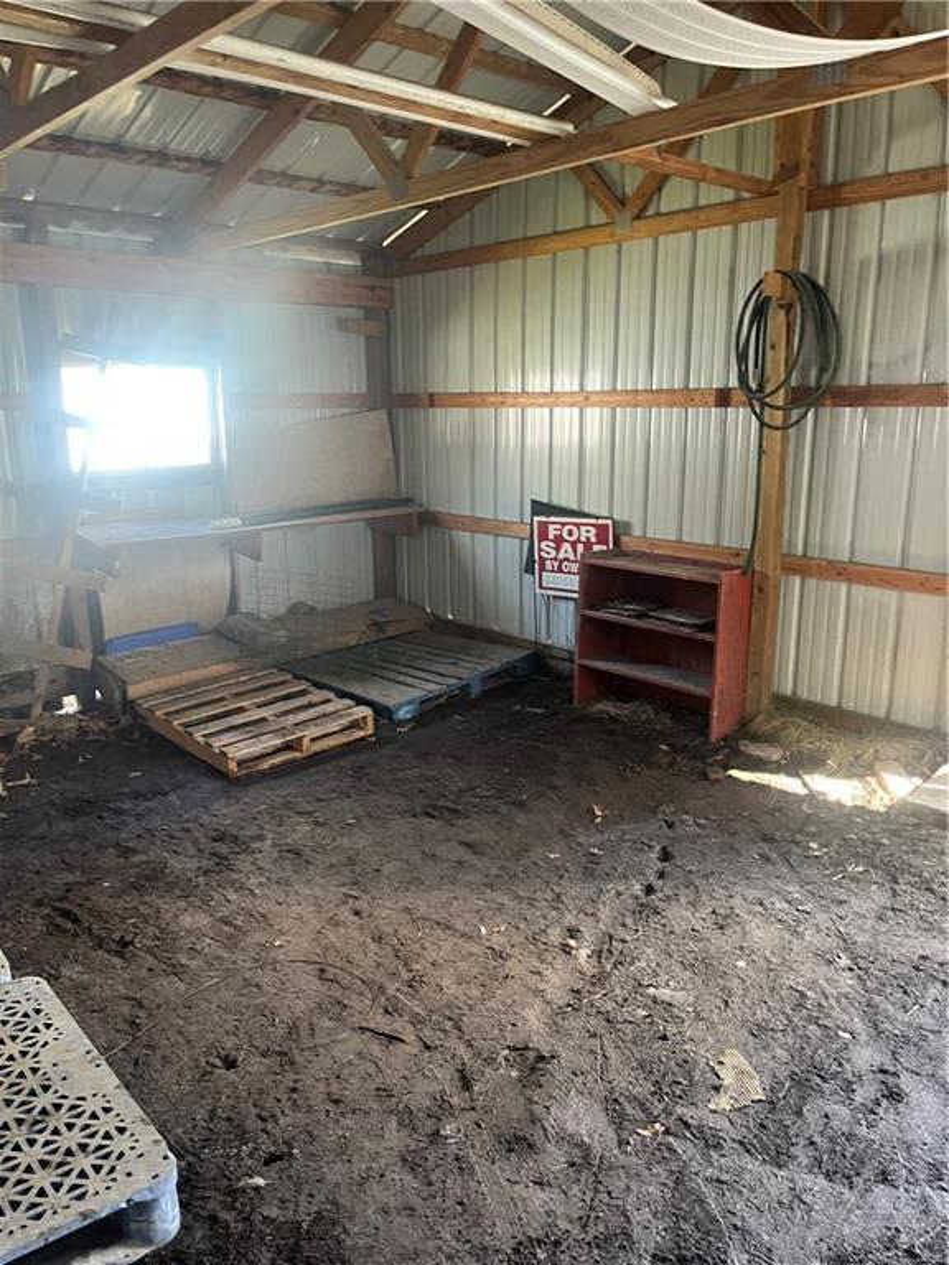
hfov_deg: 53.1
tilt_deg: -13.1
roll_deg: +2.0
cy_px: 632
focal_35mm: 26
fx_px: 950
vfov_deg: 67.3
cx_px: 474
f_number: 1.6
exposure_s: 1/60
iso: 200
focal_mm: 5.1
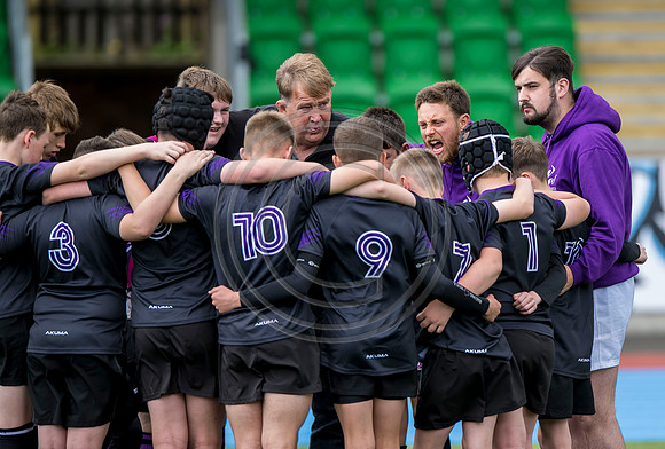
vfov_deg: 2.7
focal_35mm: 515
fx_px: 9556
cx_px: 430
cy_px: 246
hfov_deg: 4.0
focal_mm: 400
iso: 500
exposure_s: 1/1250
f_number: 4
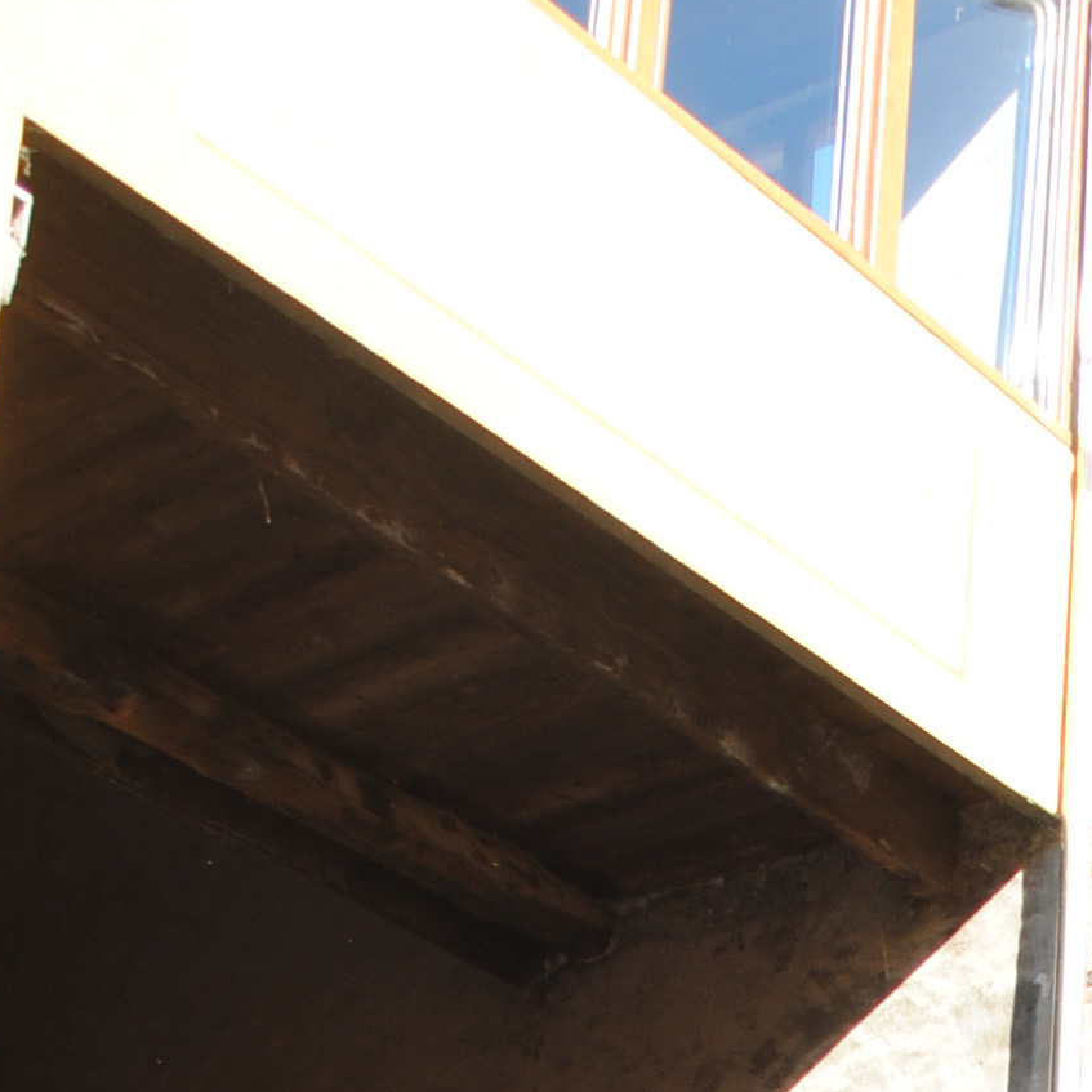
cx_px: 1283
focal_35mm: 105
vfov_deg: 14.8
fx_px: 3747
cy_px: 1871
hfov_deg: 16.0
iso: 100
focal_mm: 18
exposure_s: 1/200
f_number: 4
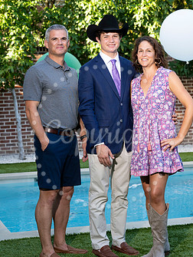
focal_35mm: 89
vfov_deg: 22.0
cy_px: 136
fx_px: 660
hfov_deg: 16.6
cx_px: 103
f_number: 4.5
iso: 400
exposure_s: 1/200
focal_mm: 69
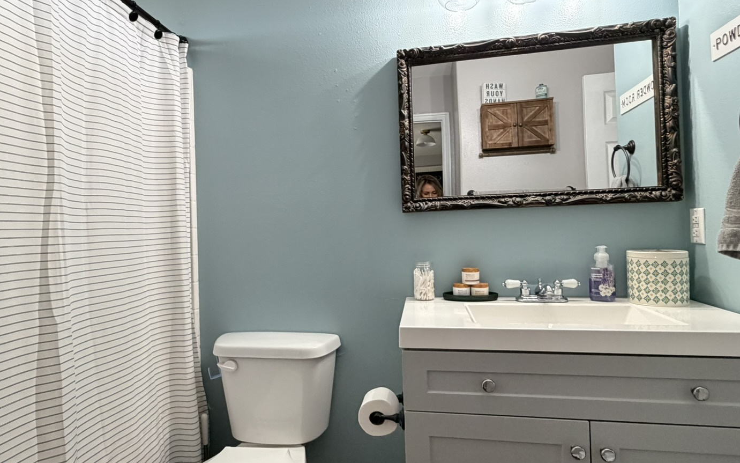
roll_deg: +2.0
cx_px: 338
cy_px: 225
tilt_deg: -0.6
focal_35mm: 22
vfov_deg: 55.0
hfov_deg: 79.5
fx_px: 444
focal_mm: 2.22
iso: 500
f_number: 2.2
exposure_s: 1/60
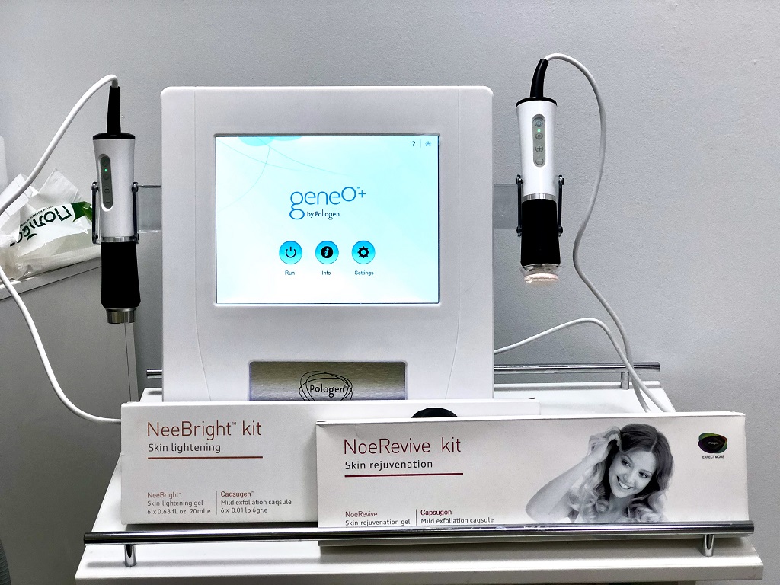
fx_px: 1284
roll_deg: +0.4
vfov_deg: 25.7
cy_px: 292
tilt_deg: -20.0
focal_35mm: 57
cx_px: 390
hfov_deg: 33.8
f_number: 2.8
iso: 50
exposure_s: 1/33
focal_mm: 6.6
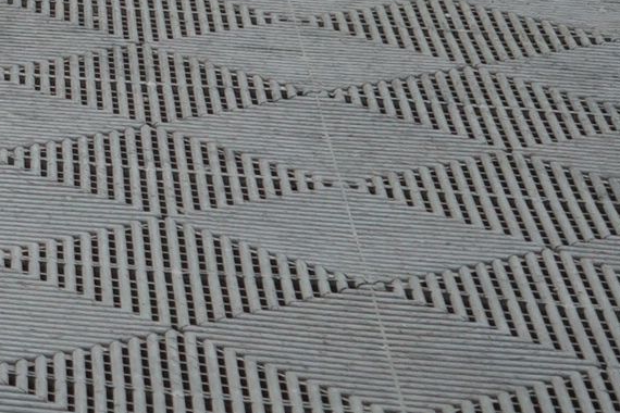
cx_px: -1410
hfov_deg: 7.7
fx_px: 3806
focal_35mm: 221
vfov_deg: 5.7
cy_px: -892
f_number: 5
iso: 640
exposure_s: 1/20
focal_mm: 32
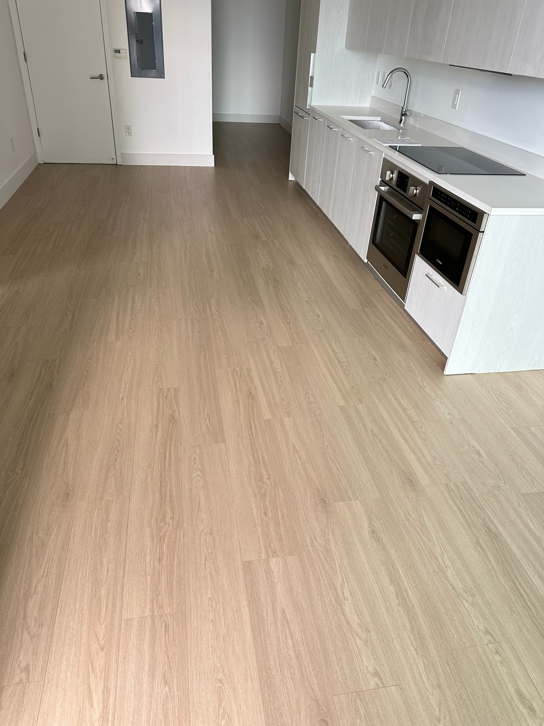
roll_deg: -4.9
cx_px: 272
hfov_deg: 56.8
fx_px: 503
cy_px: 363
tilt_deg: -31.6
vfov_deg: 71.6
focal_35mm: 24
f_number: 1.78
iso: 80
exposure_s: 1/191
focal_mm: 6.86
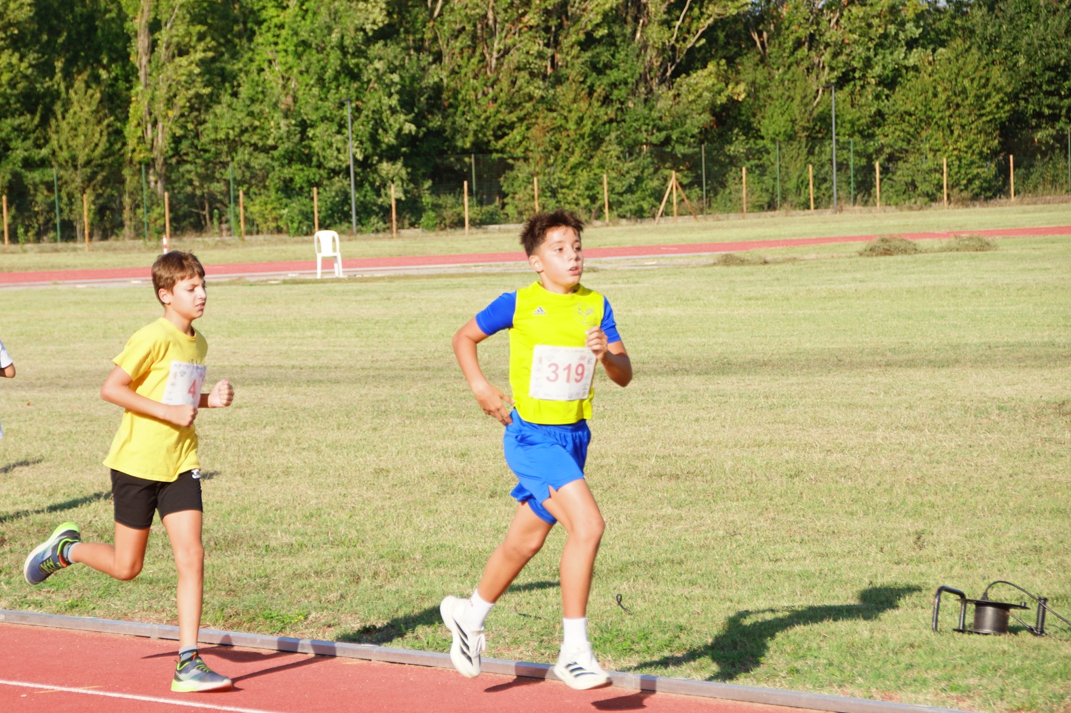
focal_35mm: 192
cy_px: 381
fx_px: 5697
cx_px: 446
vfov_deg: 7.2
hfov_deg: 10.7
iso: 200
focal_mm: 105
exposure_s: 1/500
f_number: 5.6
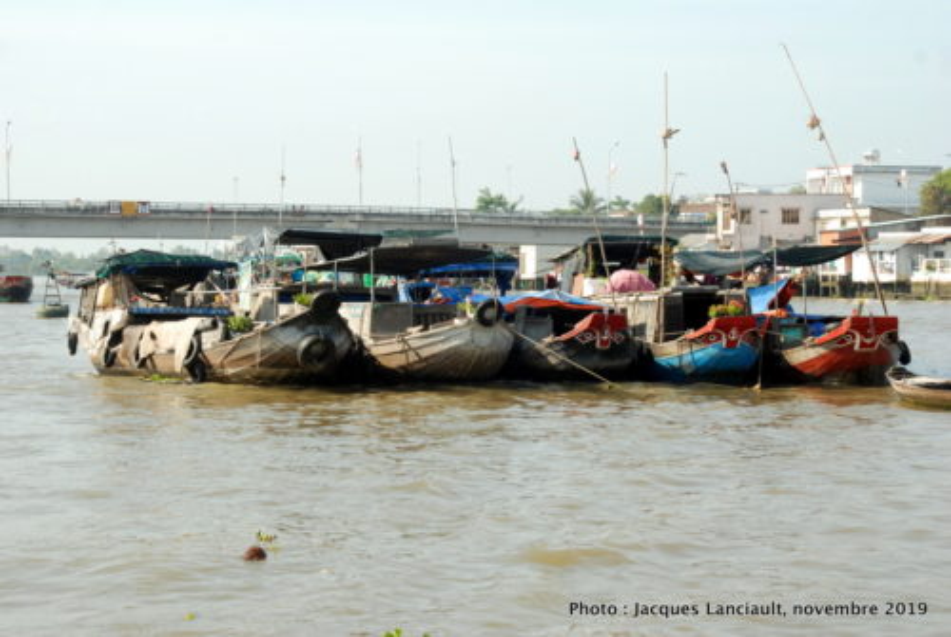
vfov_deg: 16.6
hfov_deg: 24.6
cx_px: 476
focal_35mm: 82
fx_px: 2183
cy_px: 318
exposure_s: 1/400
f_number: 10
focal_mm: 55
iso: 500
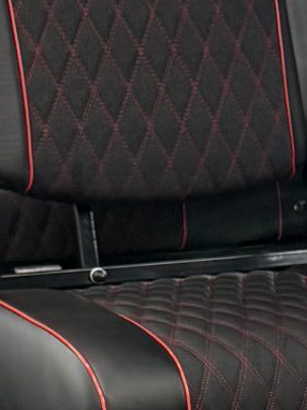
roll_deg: +0.1
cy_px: 499
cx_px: 604
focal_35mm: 161
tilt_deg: -19.4
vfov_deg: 12.0
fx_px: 1906
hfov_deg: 8.7
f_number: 1.78
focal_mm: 6.76
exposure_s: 1/60
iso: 320
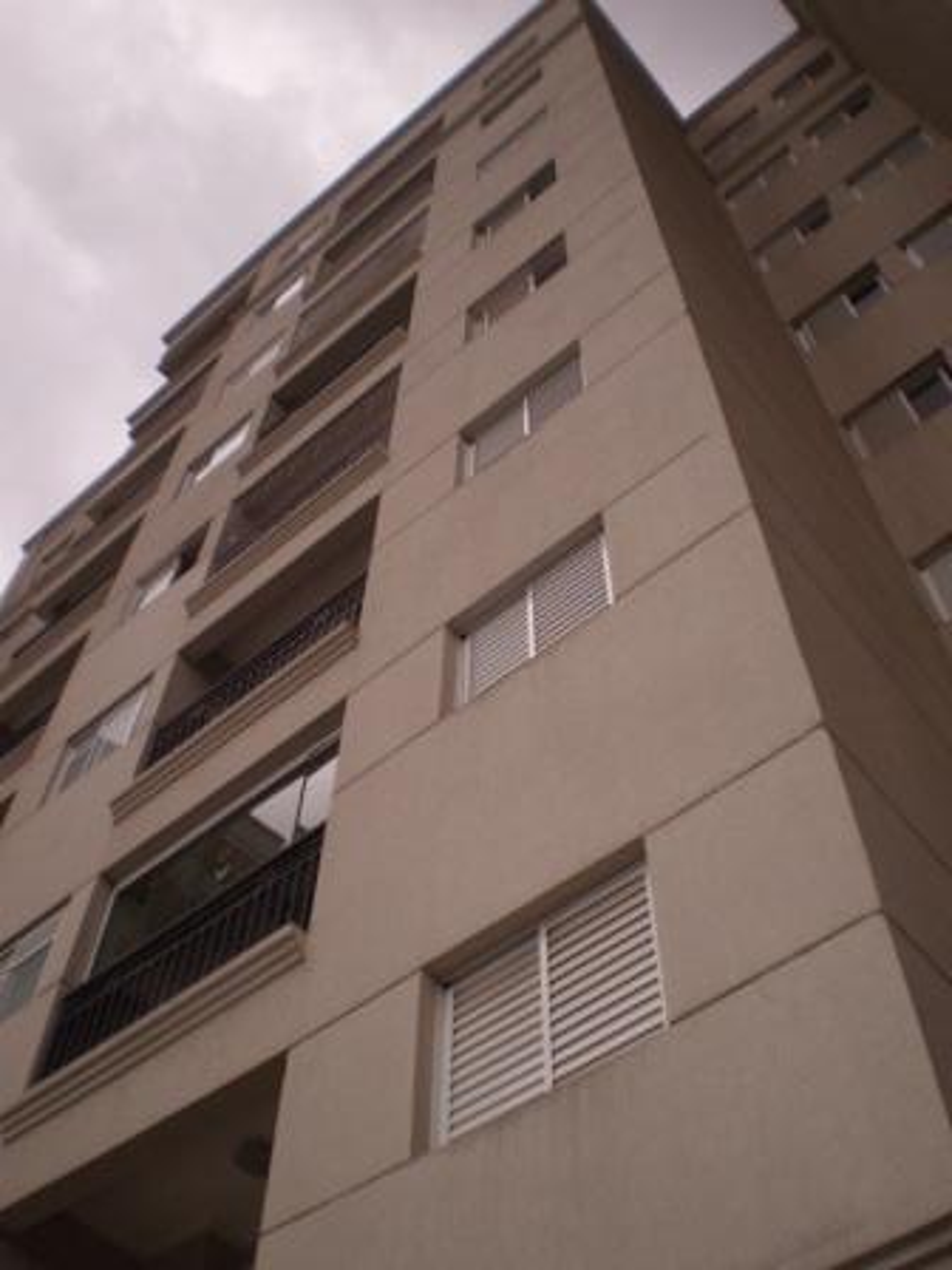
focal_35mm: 36
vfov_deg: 51.4
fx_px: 1320
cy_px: 635
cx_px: 476
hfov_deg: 39.7
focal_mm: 6.3
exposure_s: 1/1000
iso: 64
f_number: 3.1
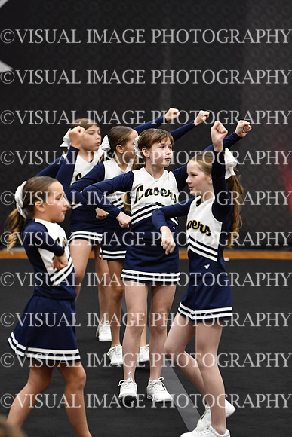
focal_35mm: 255
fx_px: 3100
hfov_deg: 5.4
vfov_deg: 8.1
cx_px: 146
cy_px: 218
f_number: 2.8
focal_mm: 170
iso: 4000
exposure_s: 1/800
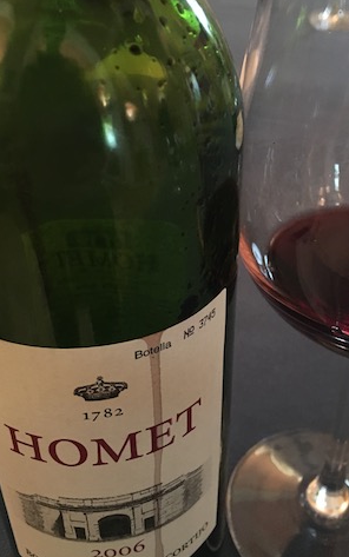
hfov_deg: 32.7
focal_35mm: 39
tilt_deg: -35.7
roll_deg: -1.5
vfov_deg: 50.3
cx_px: 208
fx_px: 593
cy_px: 252
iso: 400
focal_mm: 4.15
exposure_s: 1/17
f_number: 2.2
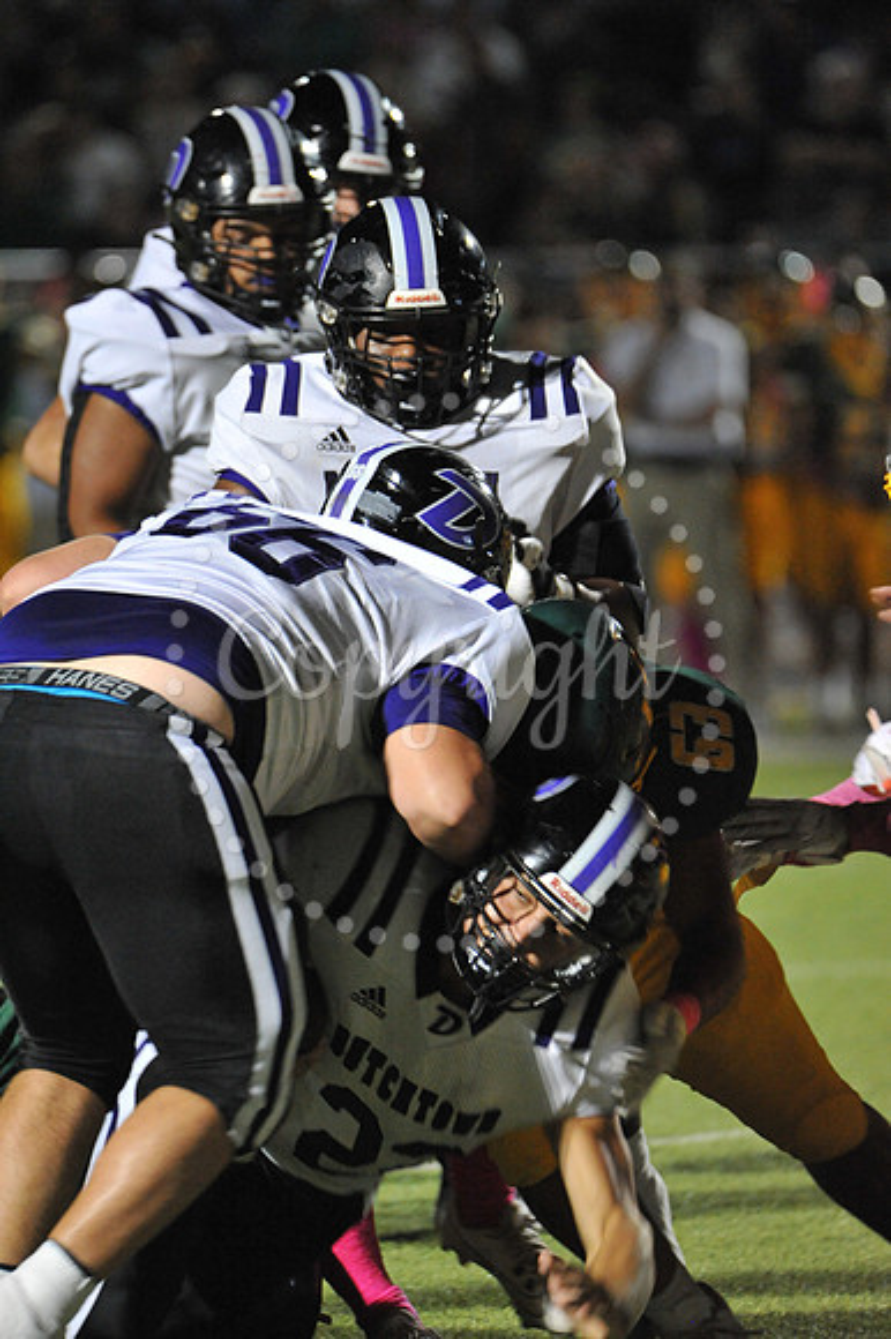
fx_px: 17097
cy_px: 670
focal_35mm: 460
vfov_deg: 4.5
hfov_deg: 3.0
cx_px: 446
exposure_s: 1/200
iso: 6400
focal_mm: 460
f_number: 6.3
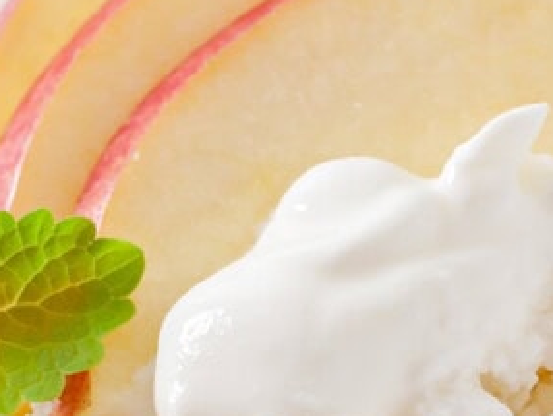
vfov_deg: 4.9
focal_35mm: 302
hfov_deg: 6.6
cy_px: 409
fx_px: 4829
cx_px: 393
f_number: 5.6
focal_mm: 50
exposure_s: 1/200
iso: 100
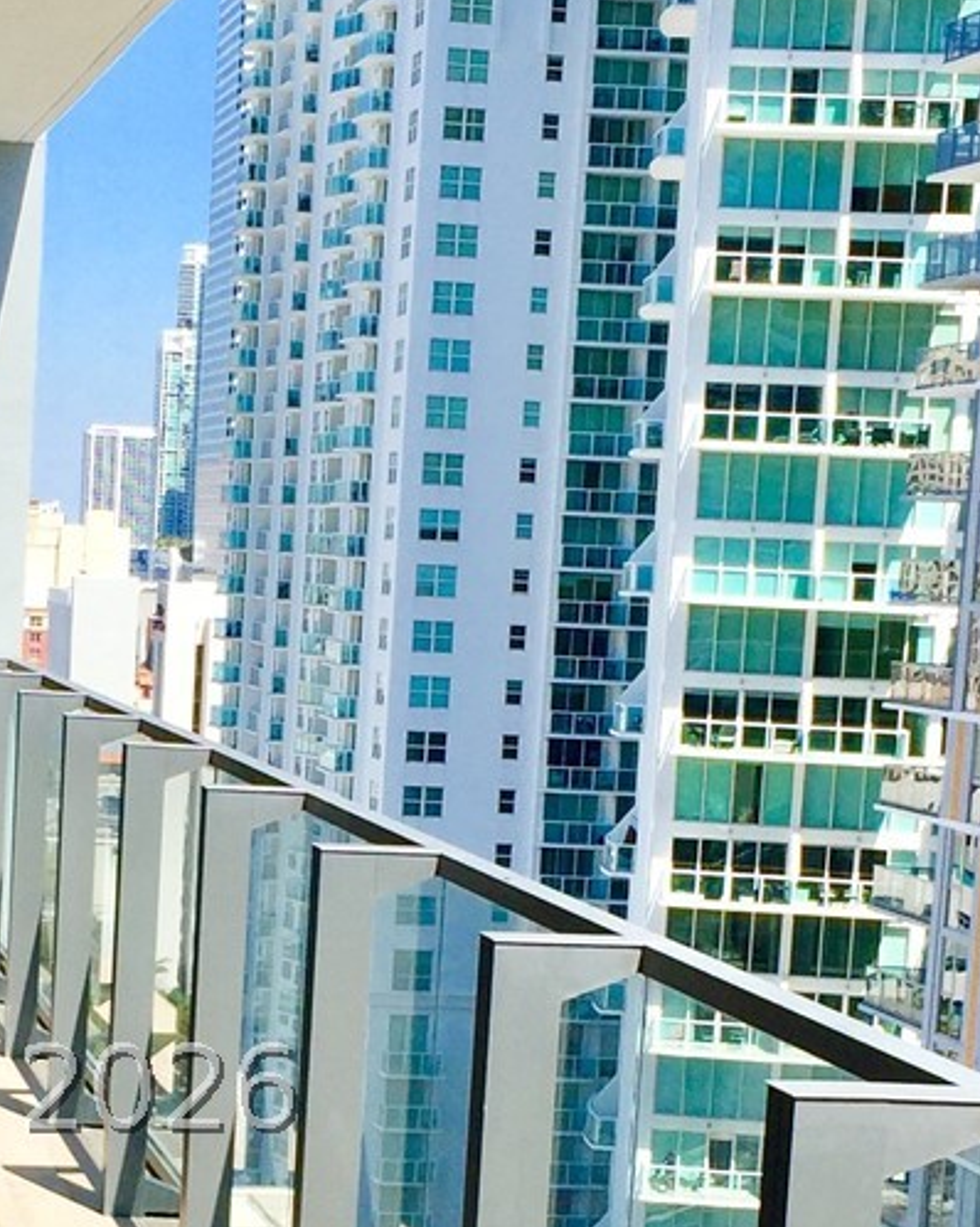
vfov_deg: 20.6
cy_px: 1089
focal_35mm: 91
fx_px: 3301
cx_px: 153
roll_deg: -2.7
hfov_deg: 16.7
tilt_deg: -7.9
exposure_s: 1/1364
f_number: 2.2
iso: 32
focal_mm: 4.15
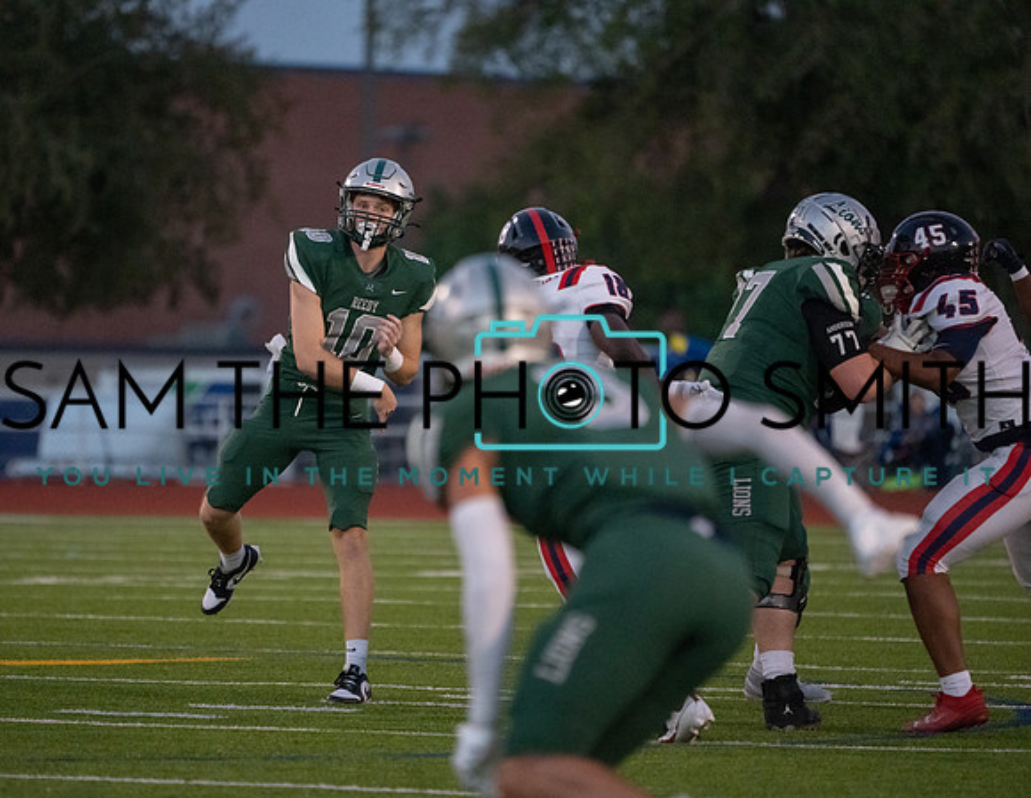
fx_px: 13296
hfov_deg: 4.4
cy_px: 399
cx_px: 433
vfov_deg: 3.4
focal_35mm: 441
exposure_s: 1/1250
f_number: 5.6
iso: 12800
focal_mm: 400
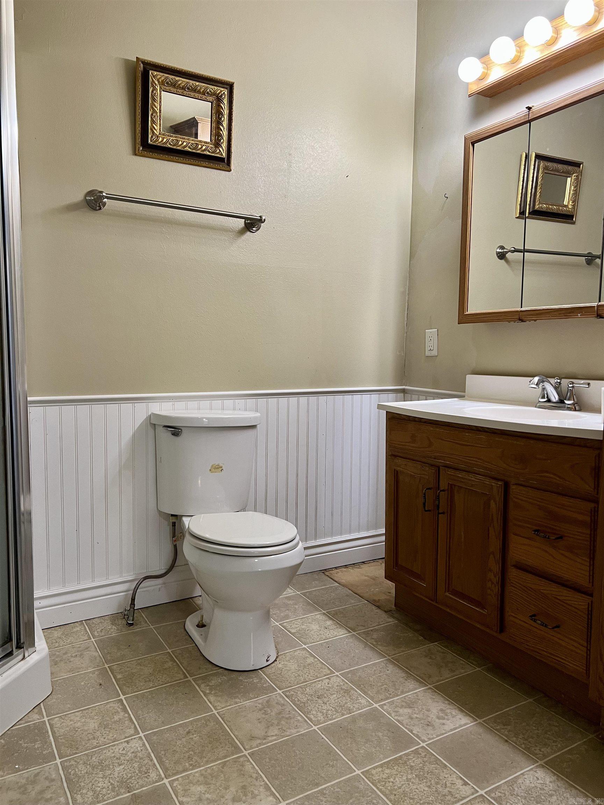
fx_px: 605
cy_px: 402
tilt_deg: -3.7
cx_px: 302
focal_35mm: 26
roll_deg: -0.7
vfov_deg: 67.3
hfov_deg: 53.1
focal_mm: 5.7
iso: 100
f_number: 1.5
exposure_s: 1/60
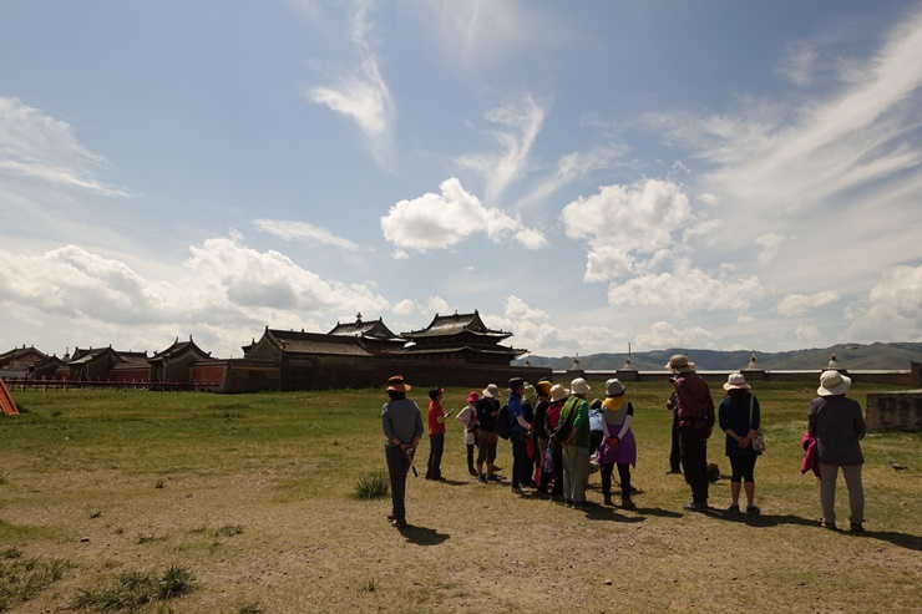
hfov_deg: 73.8
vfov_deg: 53.1
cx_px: 461
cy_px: 307
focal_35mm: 24
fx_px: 614
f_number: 4
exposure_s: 1/250
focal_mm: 8.8
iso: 125
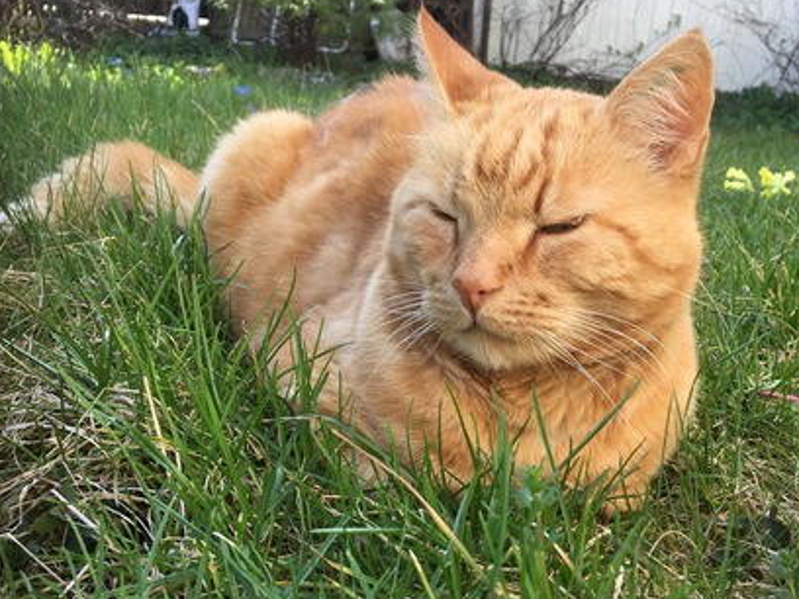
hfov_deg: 43.7
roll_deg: -4.7
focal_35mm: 43
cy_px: 309
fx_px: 993
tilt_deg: -16.1
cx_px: 473
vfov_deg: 33.6
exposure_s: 1/127
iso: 25
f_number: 2.2
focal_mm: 4.15
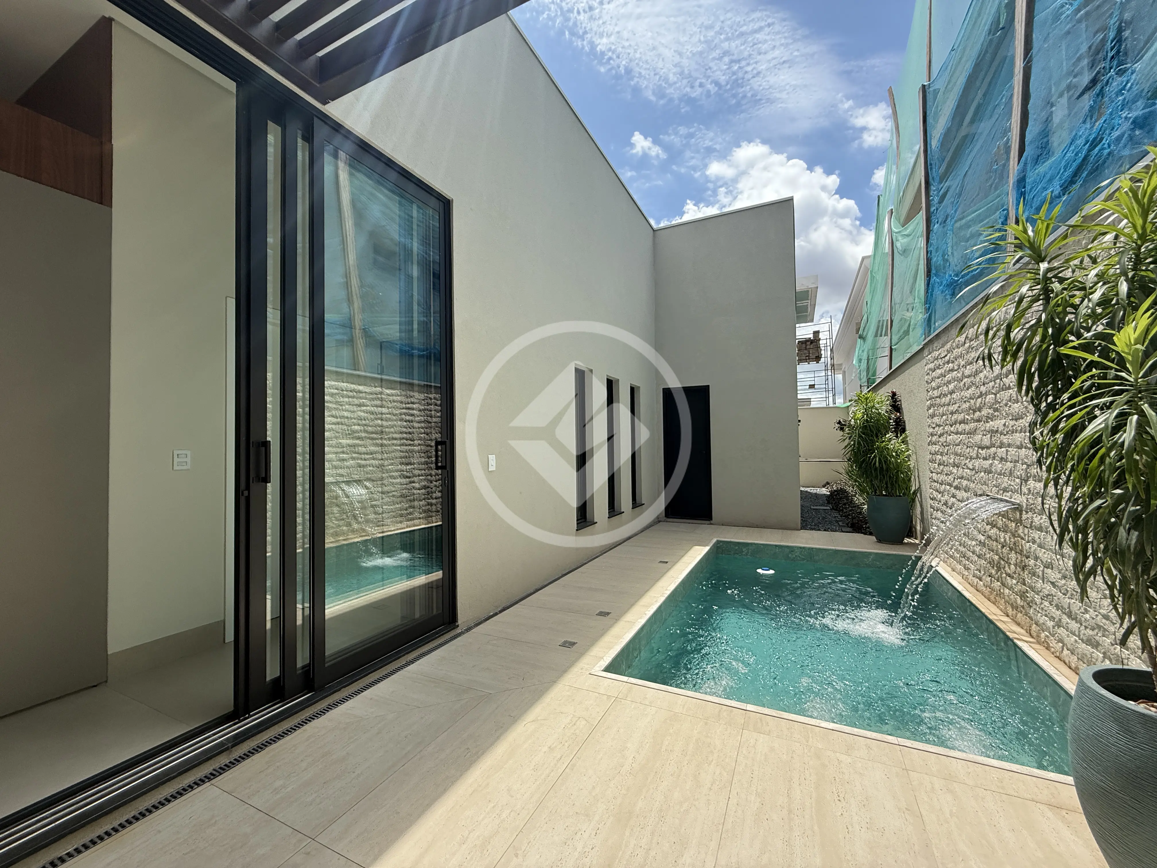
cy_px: 434
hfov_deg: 102.1
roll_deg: +0.1
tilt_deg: +1.7
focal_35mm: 14
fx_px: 468
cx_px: 578
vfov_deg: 85.7
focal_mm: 2.22
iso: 64
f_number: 2.2
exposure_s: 1/1189
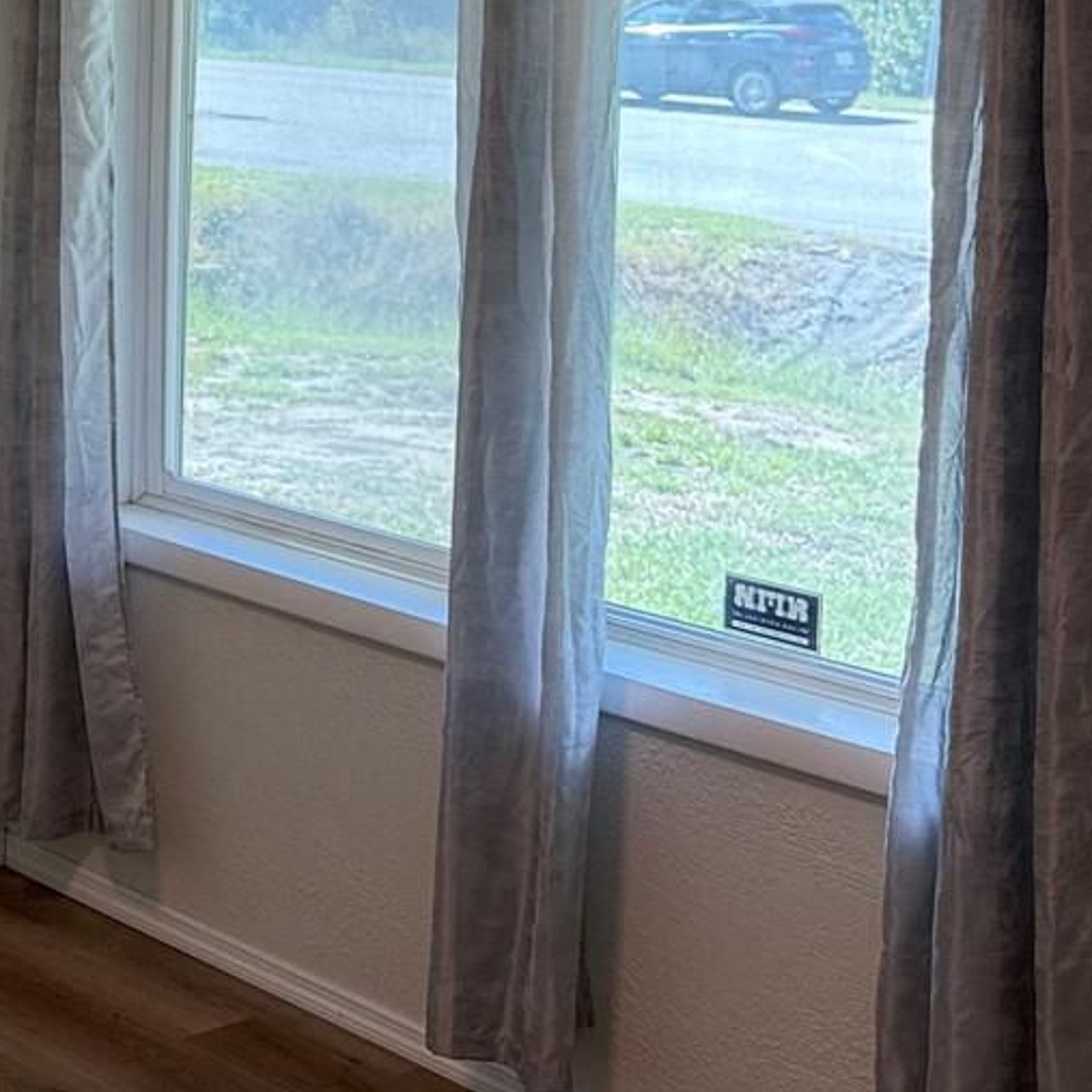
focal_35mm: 67
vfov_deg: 24.9
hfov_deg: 23.4
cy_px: 97
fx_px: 2391
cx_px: -237
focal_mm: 6.76
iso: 100
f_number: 1.78
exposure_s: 1/120
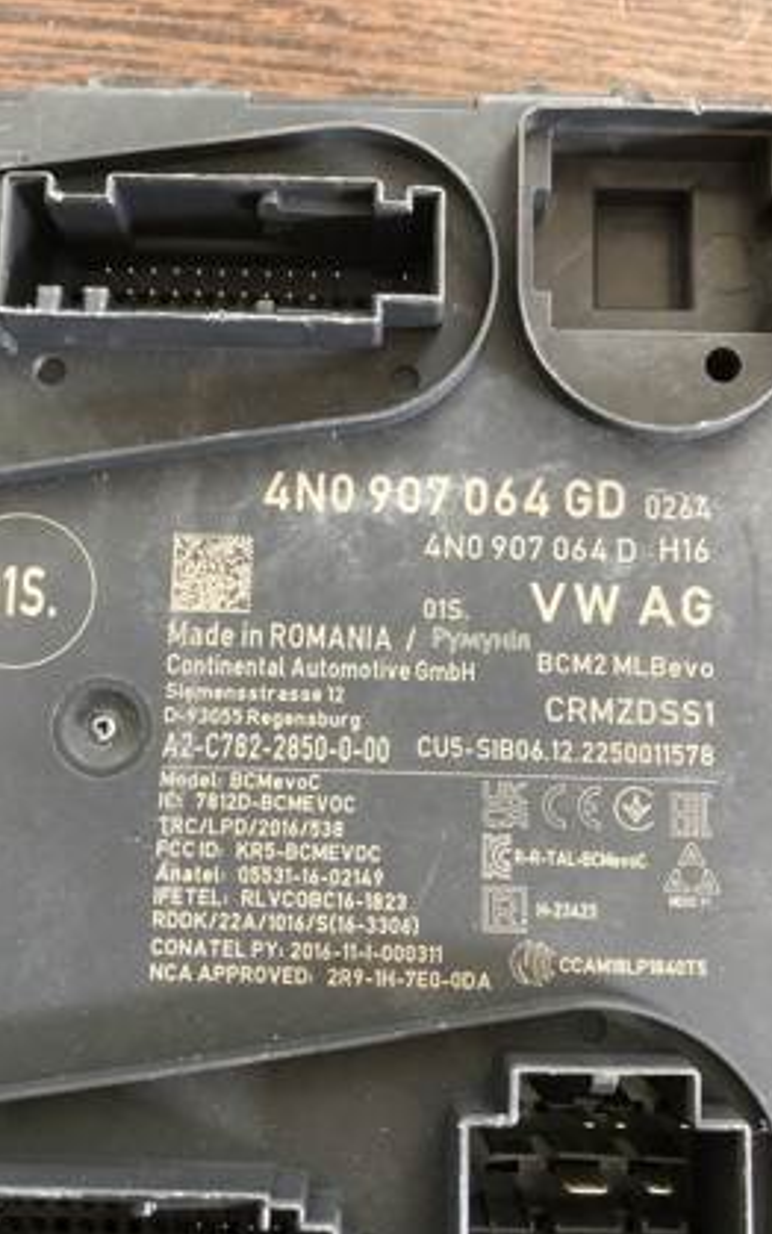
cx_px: 382
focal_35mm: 34
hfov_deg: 37.3
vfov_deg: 56.7
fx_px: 1144
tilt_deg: -80.7
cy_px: 610
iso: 64
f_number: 1.8
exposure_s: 1/17
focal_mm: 4
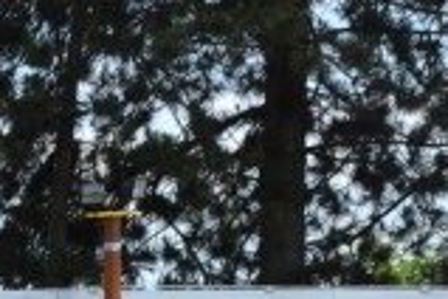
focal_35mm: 775
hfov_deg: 2.7
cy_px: 959
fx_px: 9644
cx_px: -386
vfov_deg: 1.8
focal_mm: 80
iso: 400
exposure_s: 1/1000
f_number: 5.3
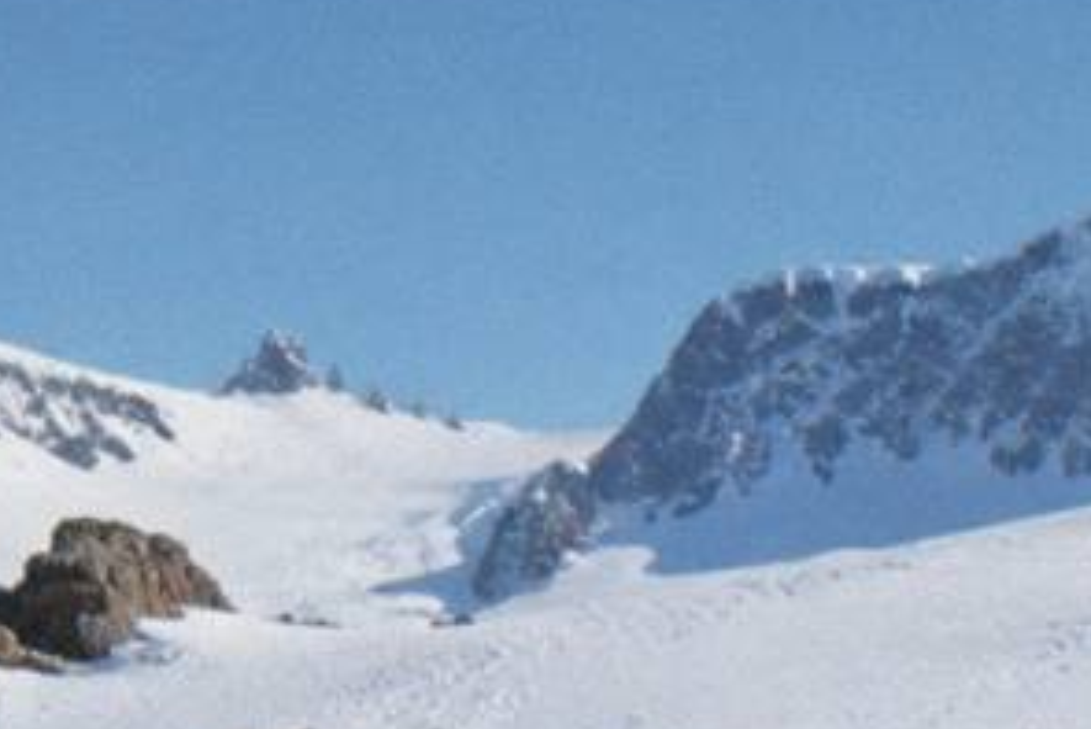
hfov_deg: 12.3
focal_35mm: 166
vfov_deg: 8.1
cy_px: 1118
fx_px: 5033
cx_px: 795
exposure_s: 1/800
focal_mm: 49
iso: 320
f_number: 5.6
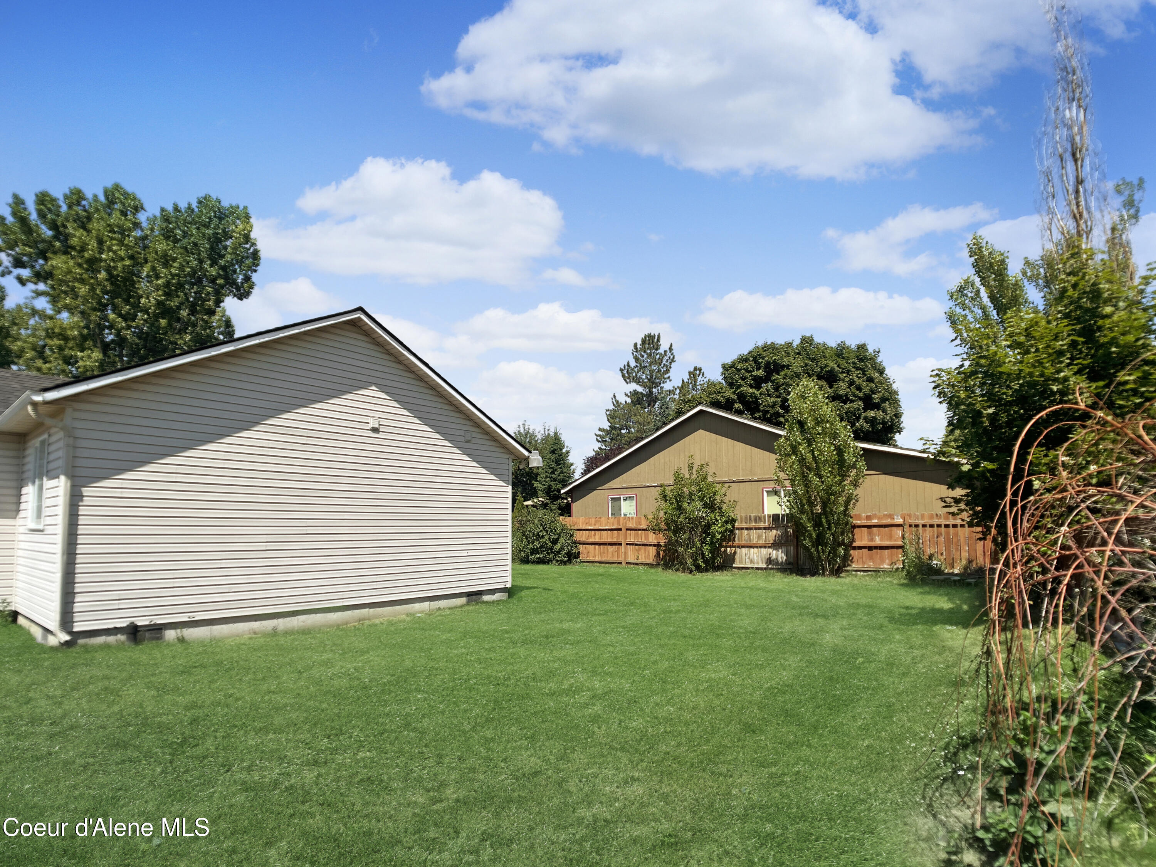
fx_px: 868
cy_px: 434
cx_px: 578
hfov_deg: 67.3
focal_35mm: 26
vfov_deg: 53.1
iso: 50
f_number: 1.5
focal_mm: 5.7
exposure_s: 1/3968
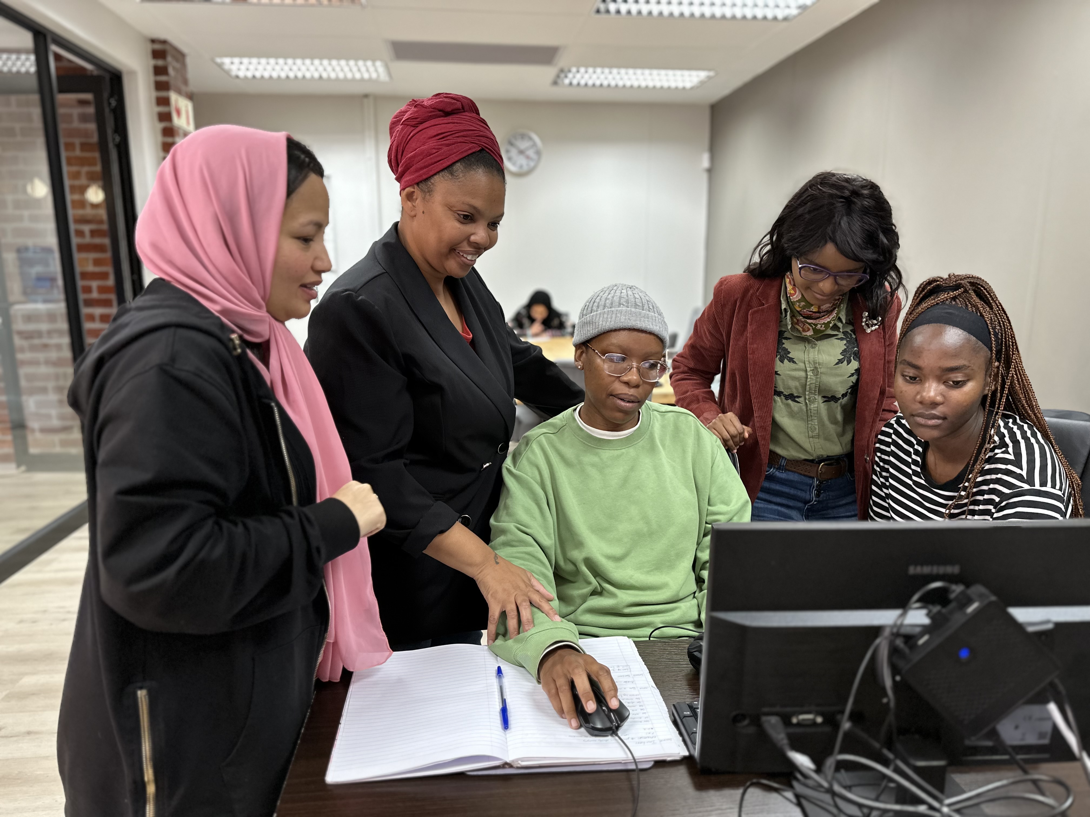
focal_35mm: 24
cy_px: 408
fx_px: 756
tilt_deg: -10.6
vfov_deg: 56.8
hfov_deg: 71.6
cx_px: 545
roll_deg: +0.1
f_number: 1.78
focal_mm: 6.86
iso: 125
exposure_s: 1/50
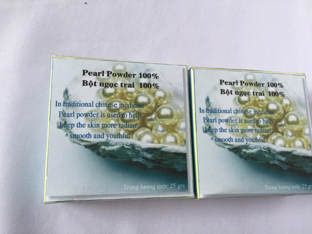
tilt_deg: -75.0
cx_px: 156
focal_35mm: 29
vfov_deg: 48.2
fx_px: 261
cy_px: 117
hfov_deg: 61.7
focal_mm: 4.15
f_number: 2.2
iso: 32
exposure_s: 1/33
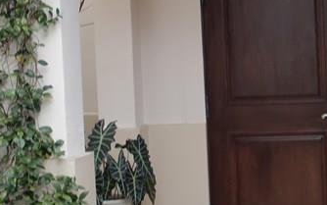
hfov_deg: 17.7
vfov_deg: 11.2
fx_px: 1043
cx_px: 243
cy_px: 45
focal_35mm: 117
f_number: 2.8
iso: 64
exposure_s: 1/100
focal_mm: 6.3
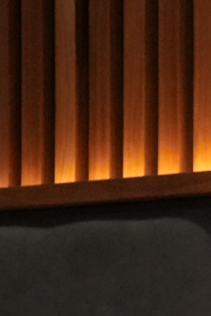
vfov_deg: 8.9
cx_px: 453
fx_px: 1976
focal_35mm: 225
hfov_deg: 5.9
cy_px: 462
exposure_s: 1/160
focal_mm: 27
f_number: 2.8
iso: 5000
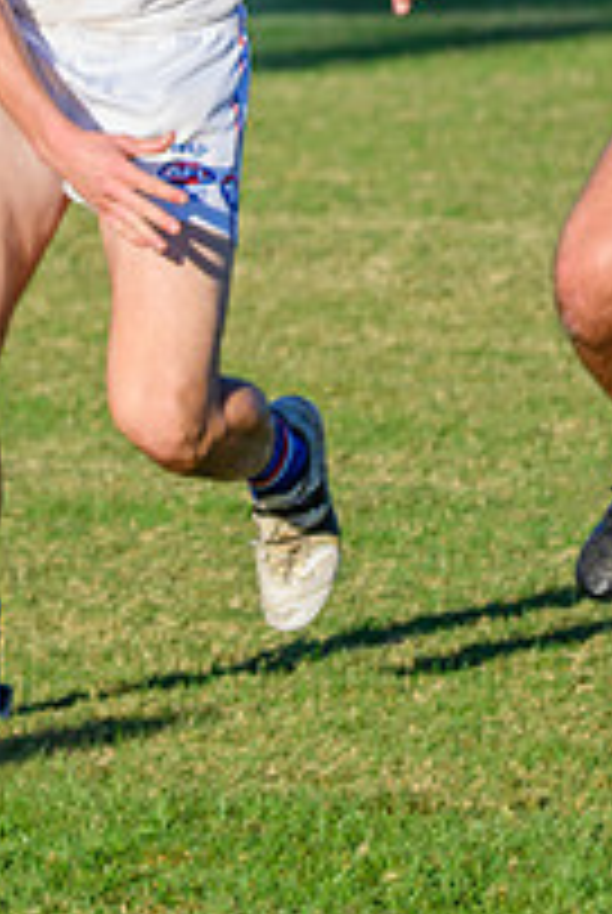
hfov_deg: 2.4
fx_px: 14358
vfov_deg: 3.6
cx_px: 553
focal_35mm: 565
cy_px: 86
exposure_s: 1/2000
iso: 800
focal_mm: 150
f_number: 7.1
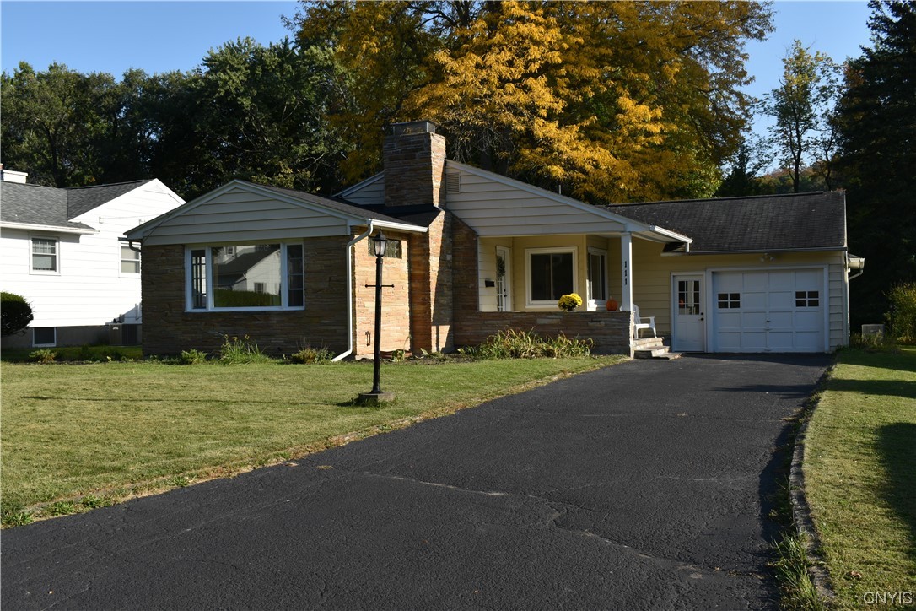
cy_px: 306
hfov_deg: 53.1
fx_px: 916
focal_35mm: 36
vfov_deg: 36.9
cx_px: 458
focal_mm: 24
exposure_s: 1/250
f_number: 8
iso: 110
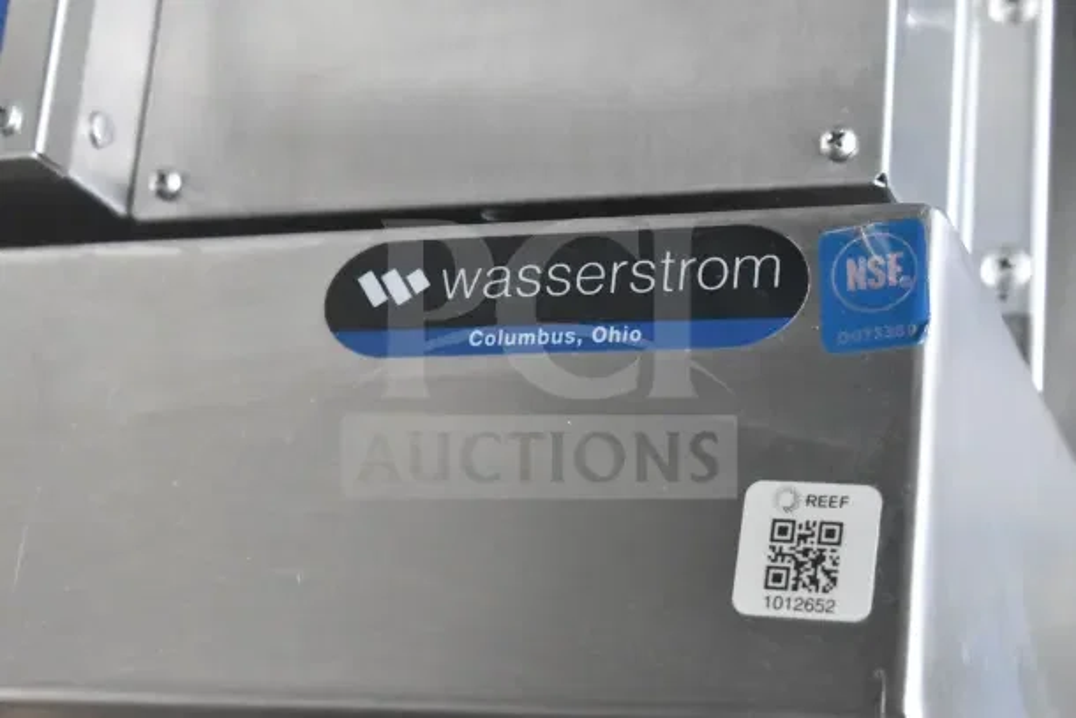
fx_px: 2466
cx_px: 538
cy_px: 359
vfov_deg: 16.6
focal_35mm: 82
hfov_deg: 24.6
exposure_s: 1/100
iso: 14400
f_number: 5.6
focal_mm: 55
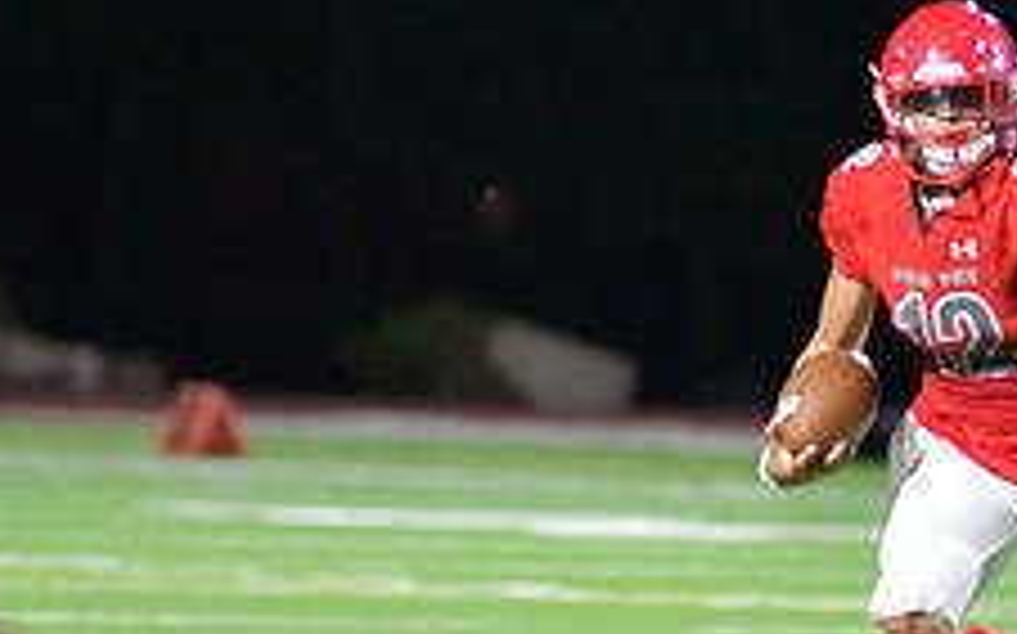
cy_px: 470
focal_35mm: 785
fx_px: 21747
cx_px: 976
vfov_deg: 1.7
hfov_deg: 2.7
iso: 12800
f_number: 4
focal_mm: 300
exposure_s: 1/1250
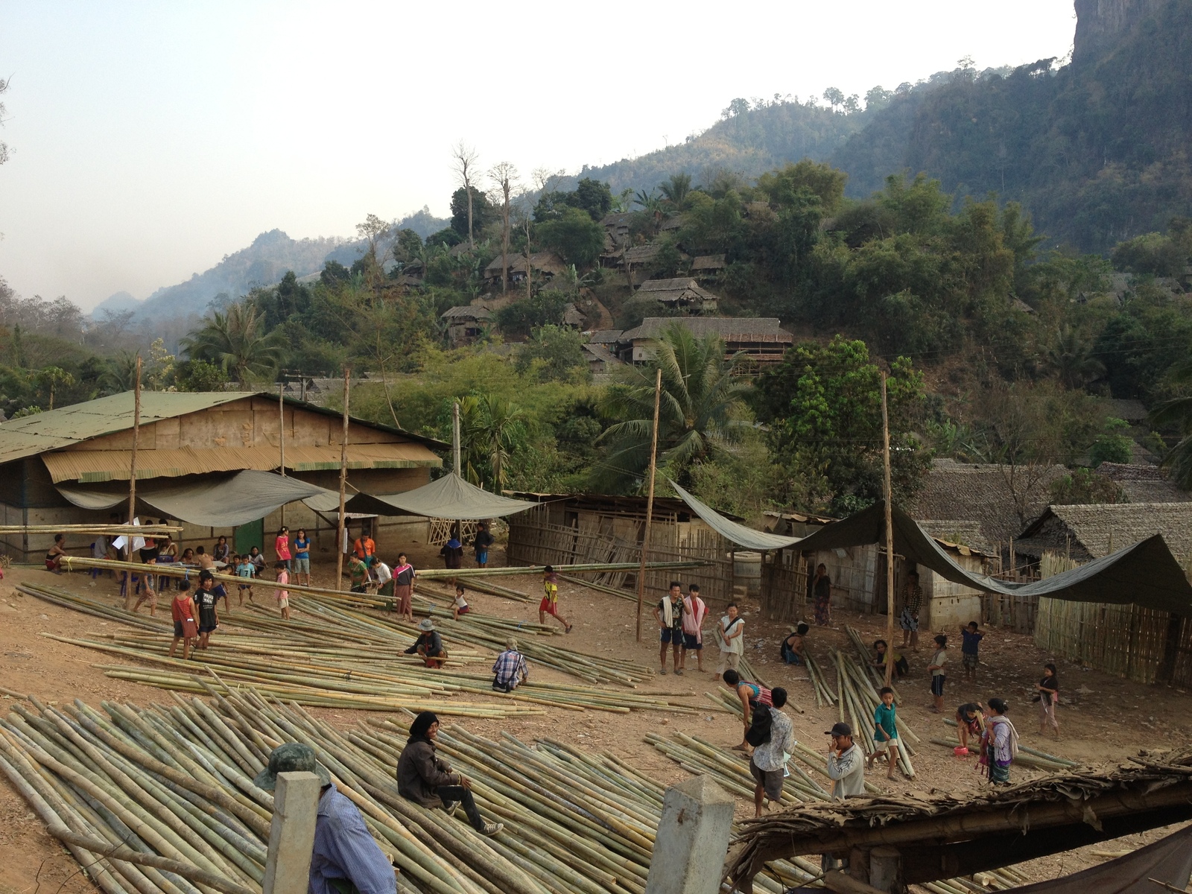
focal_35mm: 35
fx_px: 1205
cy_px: 447
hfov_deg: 52.6
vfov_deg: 40.7
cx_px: 596
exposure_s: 1/312
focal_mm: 4.28
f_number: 2.4
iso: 50
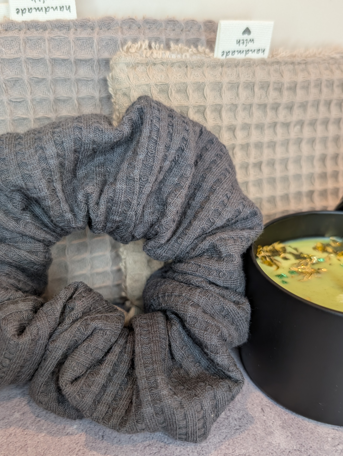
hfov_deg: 44.3
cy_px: 268
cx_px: 165
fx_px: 422
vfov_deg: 56.4
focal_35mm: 32
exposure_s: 1/23.8
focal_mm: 6.9
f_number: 1.68
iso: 36
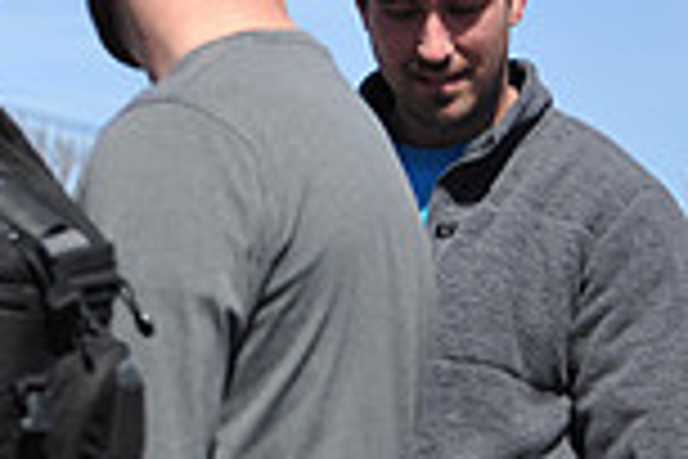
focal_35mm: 266
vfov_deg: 5.1
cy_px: 760
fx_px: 5083
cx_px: 877
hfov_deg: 7.7
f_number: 5
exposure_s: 1/1000
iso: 200
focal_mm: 70
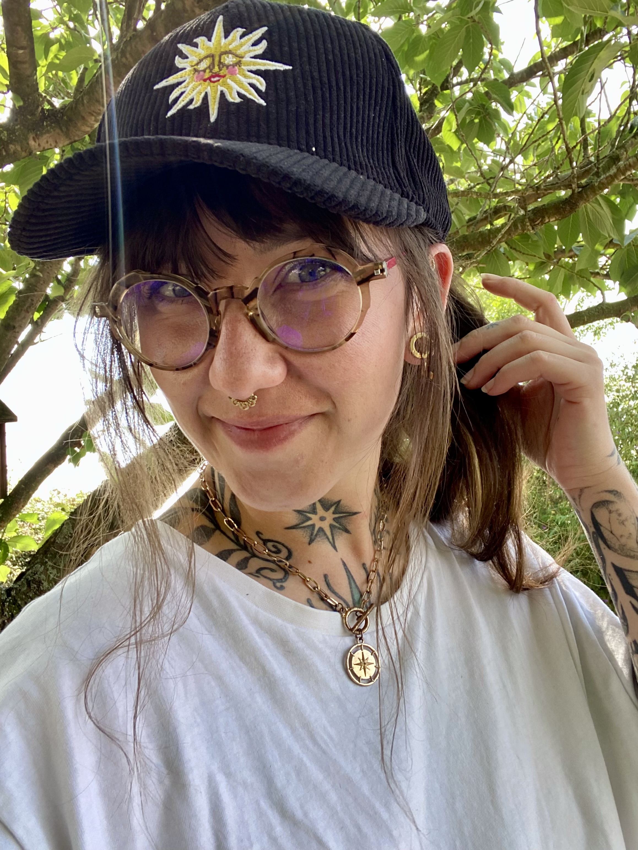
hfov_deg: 46.8
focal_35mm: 30
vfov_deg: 60.0
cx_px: 319
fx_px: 737
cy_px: 425
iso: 50
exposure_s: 1/122
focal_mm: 2.71
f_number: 2.2
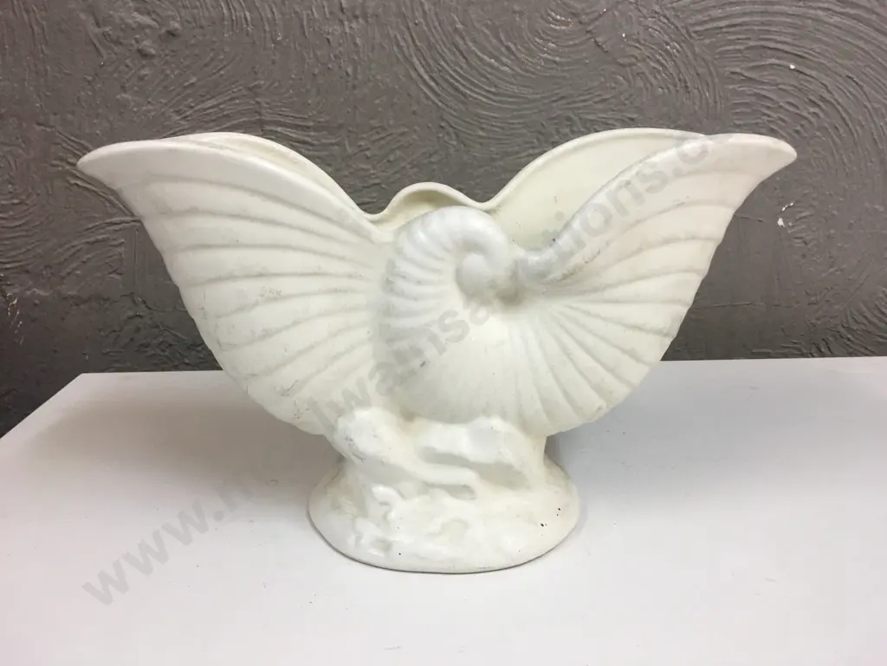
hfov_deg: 61.7
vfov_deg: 48.2
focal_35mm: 29
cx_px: 444
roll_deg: -0.4
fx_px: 743
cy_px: 333
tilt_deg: -13.7
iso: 50
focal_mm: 4.15
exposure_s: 1/33
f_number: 2.2
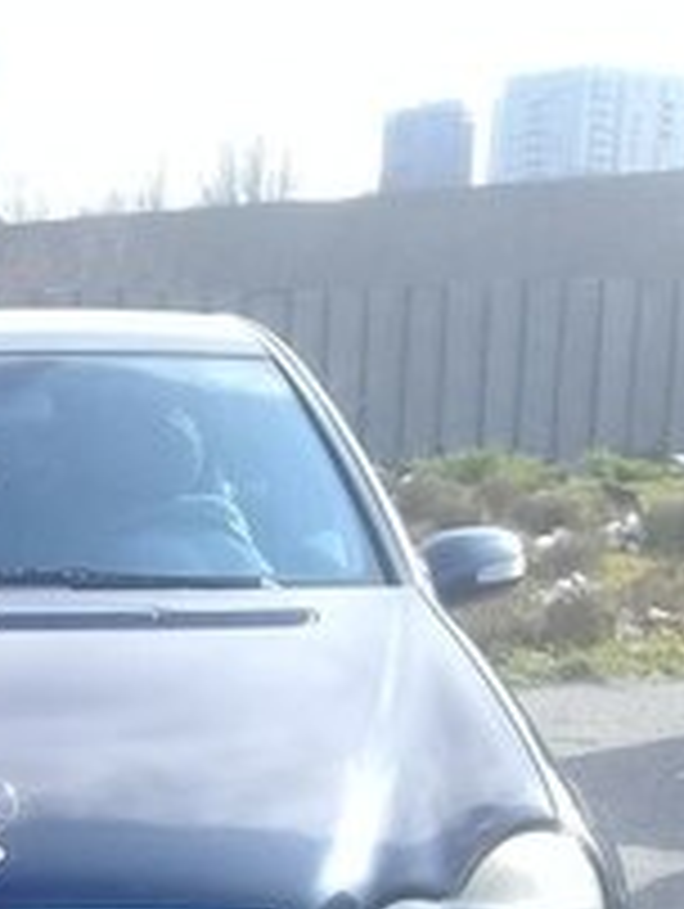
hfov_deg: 18.8
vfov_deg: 24.0
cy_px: 999
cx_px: -18
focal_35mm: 76
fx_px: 1998
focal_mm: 3.3
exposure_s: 1/524
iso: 50
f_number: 2.2
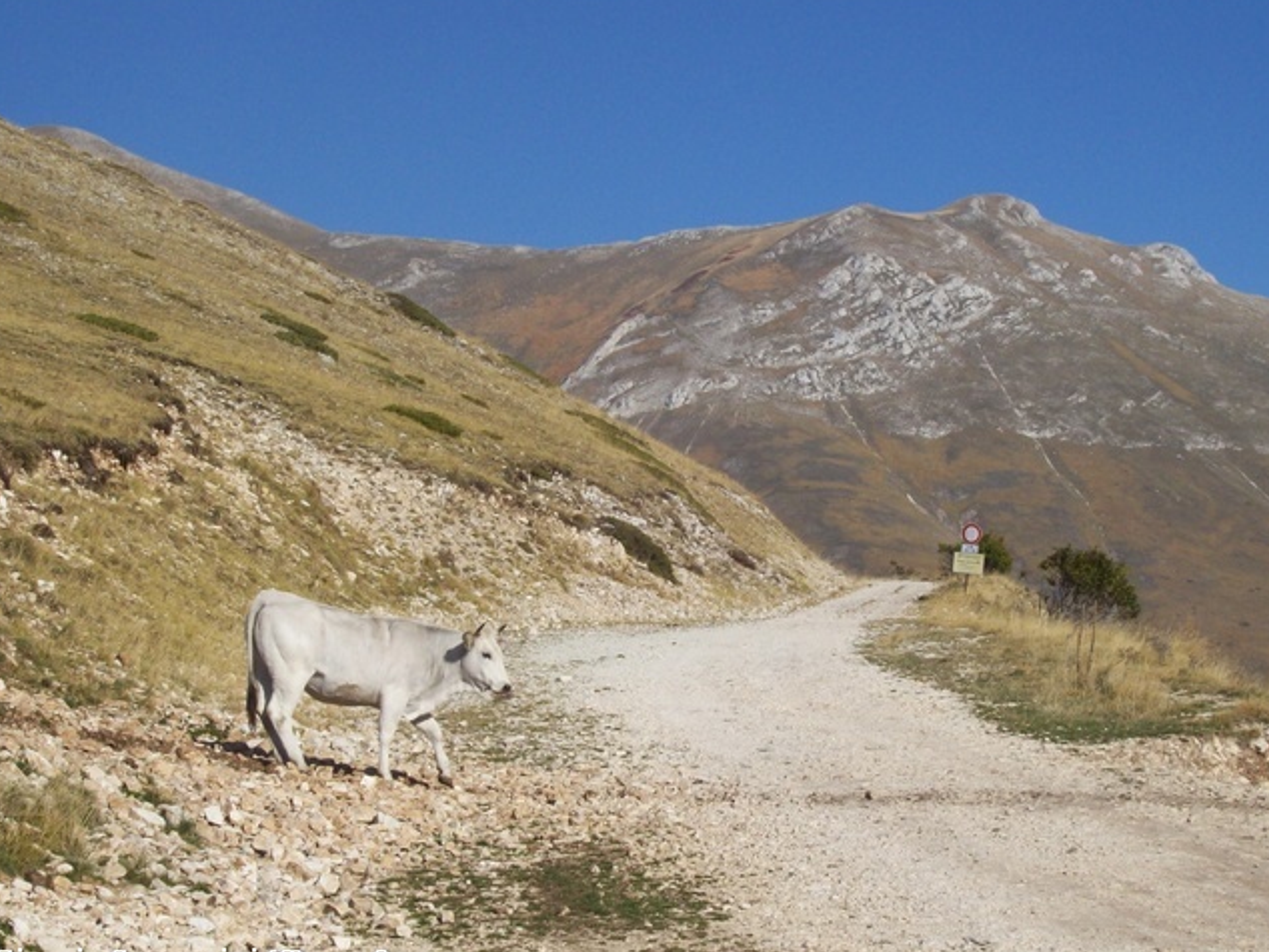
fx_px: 3521
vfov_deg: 15.4
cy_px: 499
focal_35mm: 96
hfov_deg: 20.4
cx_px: 675
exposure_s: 1/481
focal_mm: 14.3
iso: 80
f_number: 7.6
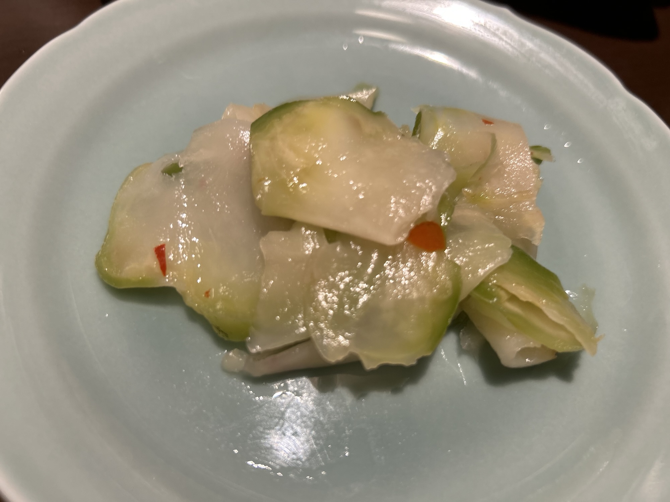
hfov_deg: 67.3
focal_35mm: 26
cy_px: 251
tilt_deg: -57.0
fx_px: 503
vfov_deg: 53.1
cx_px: 335
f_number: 1.5
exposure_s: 1/50
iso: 80
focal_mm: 5.7
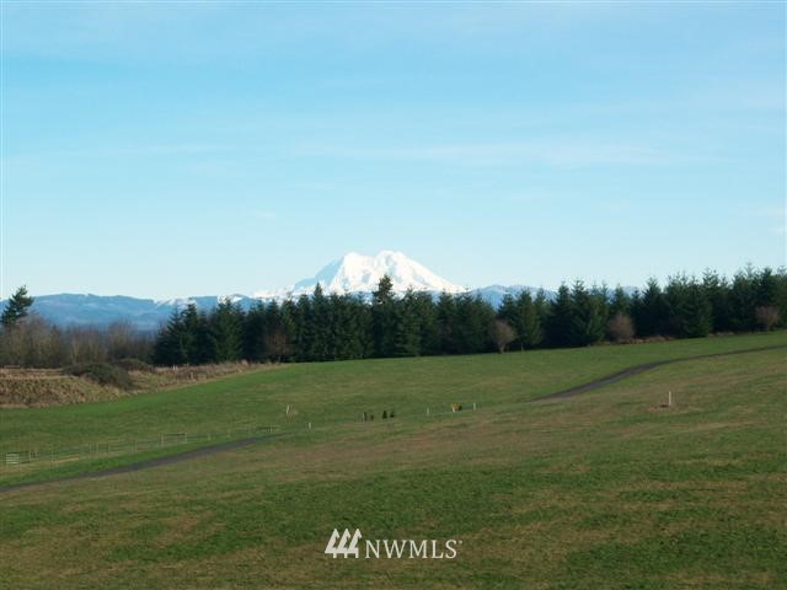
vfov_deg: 13.7
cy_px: 295
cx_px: 394
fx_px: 2455
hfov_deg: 18.2
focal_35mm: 108
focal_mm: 22.5
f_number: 4.9
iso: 80
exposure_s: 1/200
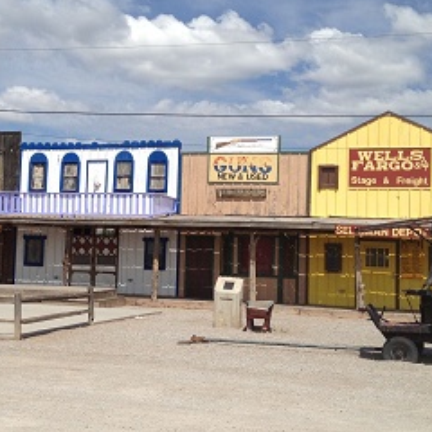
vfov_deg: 29.5
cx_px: 155
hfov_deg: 29.4
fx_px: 819
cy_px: 201
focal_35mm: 58
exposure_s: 1/3460
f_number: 2.4
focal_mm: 4.28
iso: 50
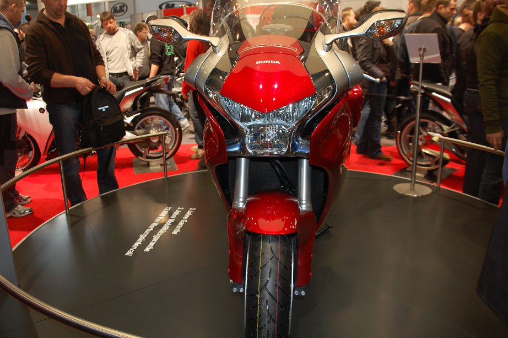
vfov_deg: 43.5
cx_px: 233
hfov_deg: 61.9
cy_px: 160
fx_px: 423
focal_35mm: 30
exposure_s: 1/60
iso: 400
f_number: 3.5
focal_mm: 18
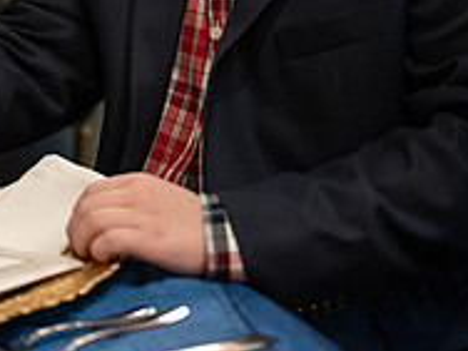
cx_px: 264
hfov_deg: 13.3
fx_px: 2001
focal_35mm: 148
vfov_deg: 9.8
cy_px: -103
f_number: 1.2
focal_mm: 50
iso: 1250
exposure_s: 1/320
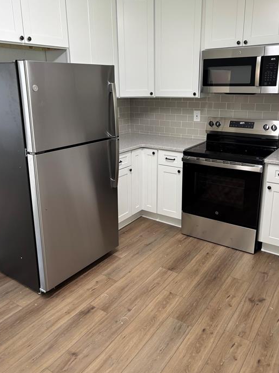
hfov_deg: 48.2
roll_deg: -2.0
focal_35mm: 29
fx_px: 312
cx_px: 148
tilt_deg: -19.8
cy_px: 168
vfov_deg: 61.6
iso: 80
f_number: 1.6
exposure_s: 1/60
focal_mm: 5.96
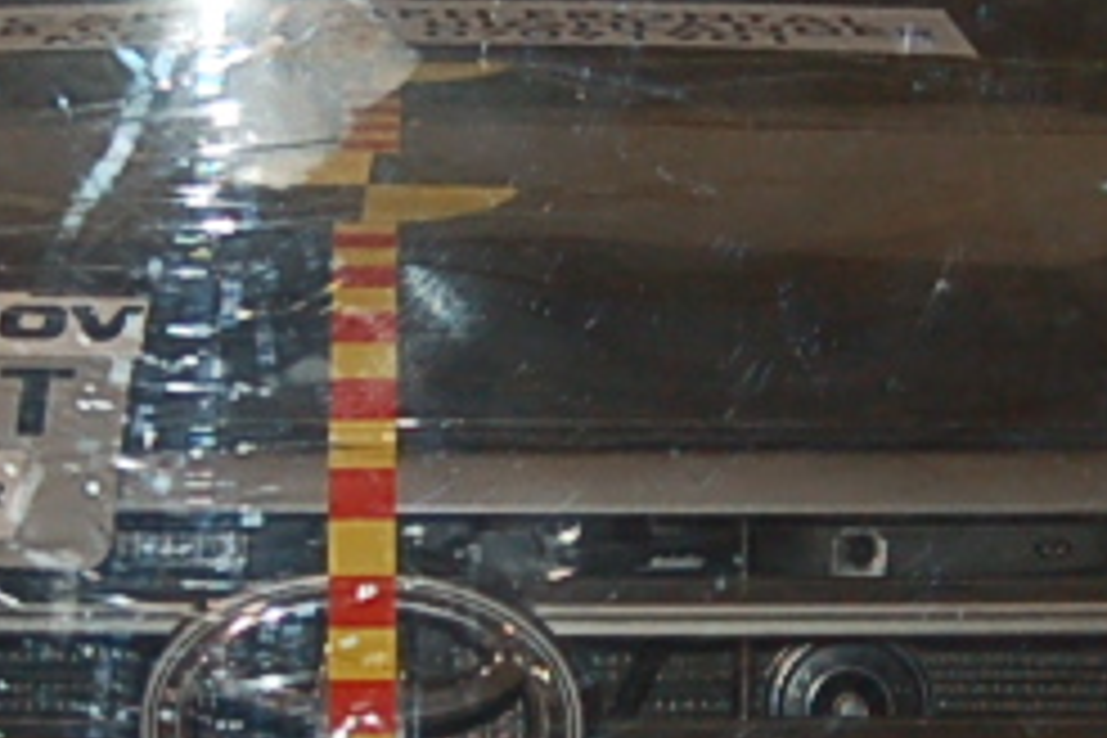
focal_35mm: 220
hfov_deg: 9.4
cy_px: 446
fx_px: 6764
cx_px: 441
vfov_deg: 6.2
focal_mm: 24
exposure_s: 1/60
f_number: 4
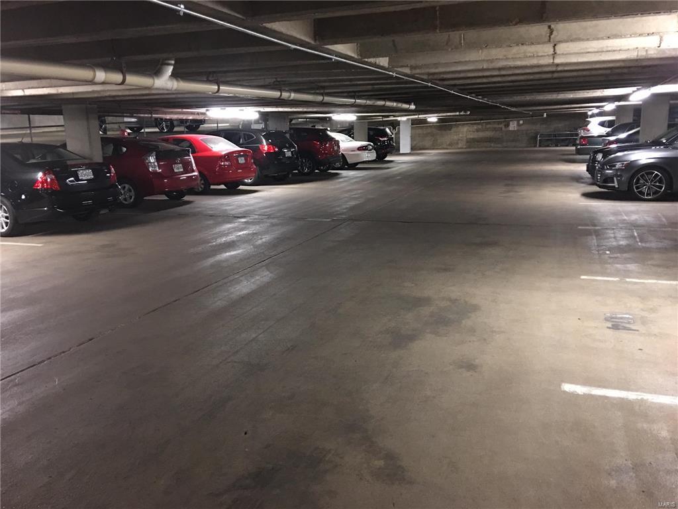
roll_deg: +1.3
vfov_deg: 48.2
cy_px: 254
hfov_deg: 61.7
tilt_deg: -10.7
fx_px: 568
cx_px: 339
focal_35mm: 29
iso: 80
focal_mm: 4.15
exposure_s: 1/4
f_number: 2.2
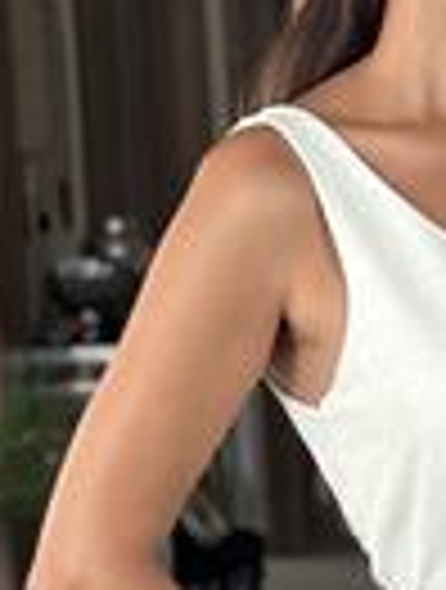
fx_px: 3163
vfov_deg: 10.6
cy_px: 595
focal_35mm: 185
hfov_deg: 8.0
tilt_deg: -18.7
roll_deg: +1.9
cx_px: 554
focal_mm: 6.86
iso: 160
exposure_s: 1/60
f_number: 1.78
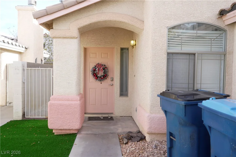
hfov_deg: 65.5
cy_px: 78
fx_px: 184
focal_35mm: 28
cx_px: 118
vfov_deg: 46.4
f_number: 22
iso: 100
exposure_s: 1/8
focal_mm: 28
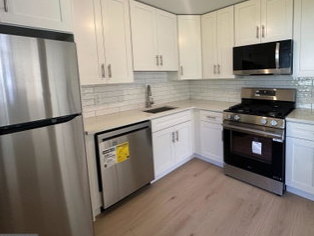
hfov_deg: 82.9
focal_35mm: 19
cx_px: 199
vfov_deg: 67.8
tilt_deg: -4.4
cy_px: 91
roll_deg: +2.0
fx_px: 172
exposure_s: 1/120
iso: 160
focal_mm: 2.22
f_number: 2.2
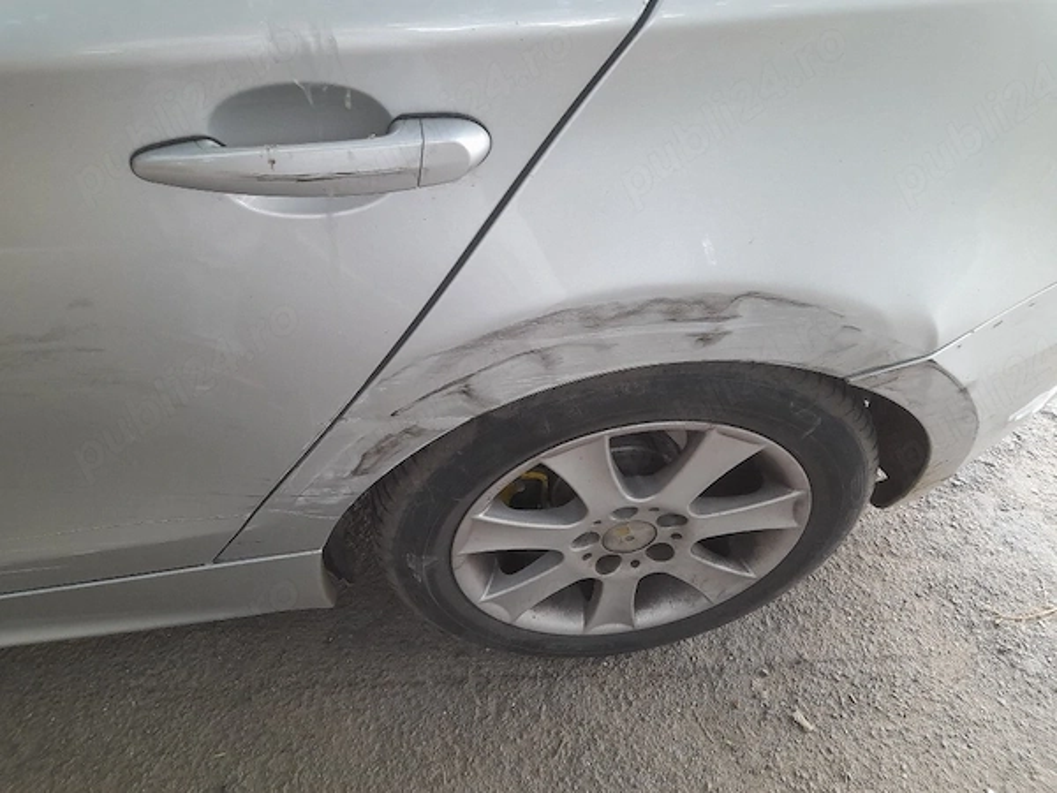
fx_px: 763
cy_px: 396
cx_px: 528
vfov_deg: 54.9
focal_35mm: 25
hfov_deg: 69.4
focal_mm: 4.6
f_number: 2
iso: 125
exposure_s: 1/50
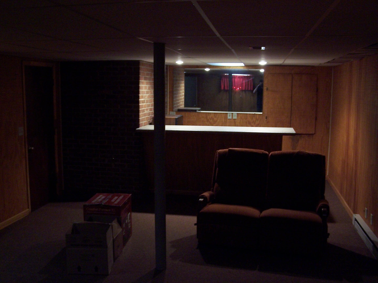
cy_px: 142
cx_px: 189
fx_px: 415
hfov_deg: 49.0
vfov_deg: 37.7
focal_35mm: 38
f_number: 2.8
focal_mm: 6.3
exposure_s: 1/8
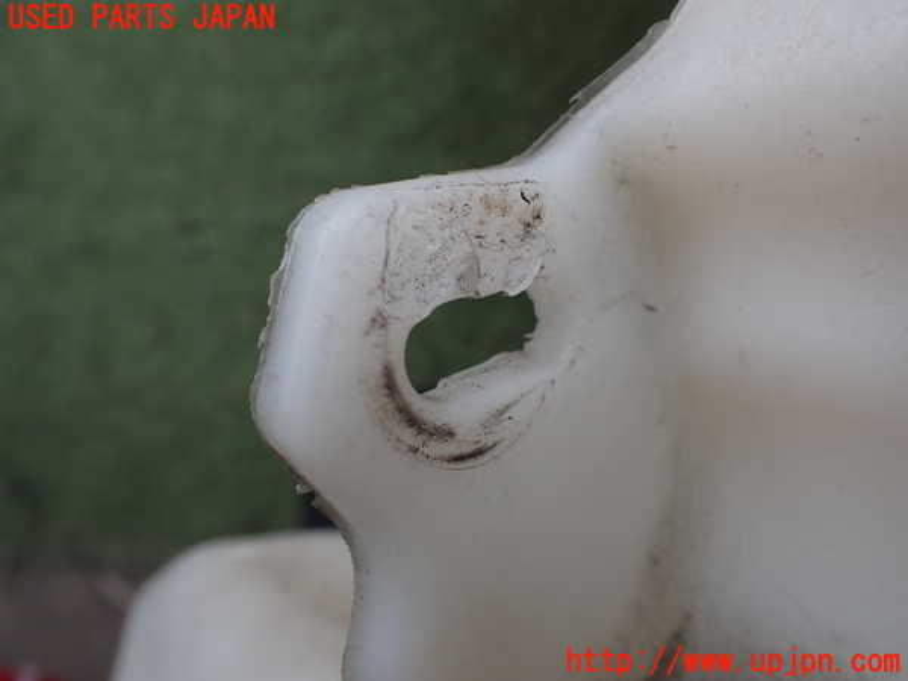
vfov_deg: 46.8
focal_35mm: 30
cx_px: 454
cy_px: 340
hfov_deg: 60.0
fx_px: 787
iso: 100
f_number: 2.3
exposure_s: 1/200
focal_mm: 5.4
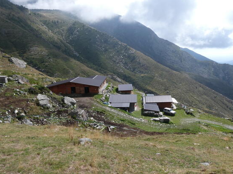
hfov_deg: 63.5
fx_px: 188
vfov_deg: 49.7
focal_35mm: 28
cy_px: 94
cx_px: 121
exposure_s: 1/500
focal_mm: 4.3
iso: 80
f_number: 4.5
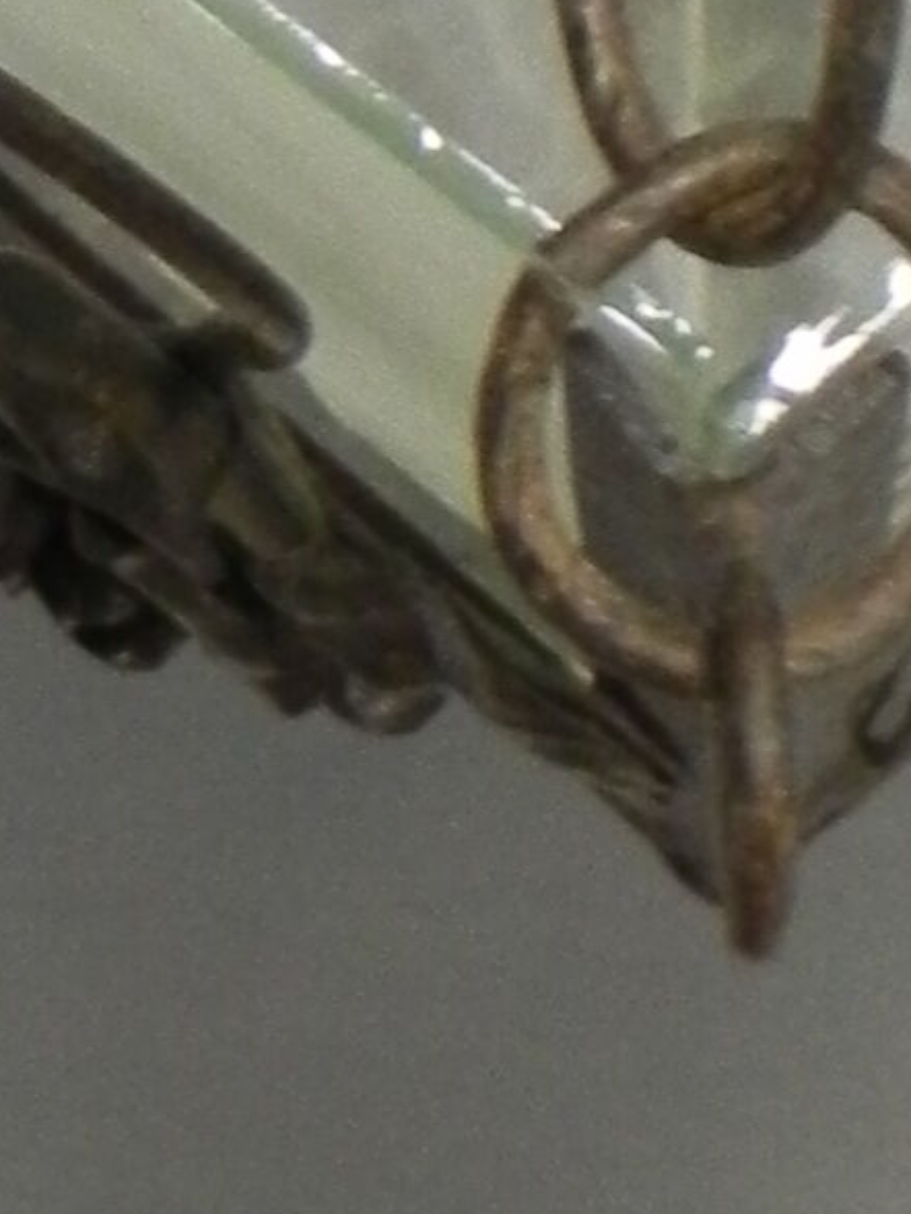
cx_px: 530
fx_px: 8910
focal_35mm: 254
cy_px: -2401
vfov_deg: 7.0
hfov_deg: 5.9
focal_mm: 7.3
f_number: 3.2
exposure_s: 1/11.7
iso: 400
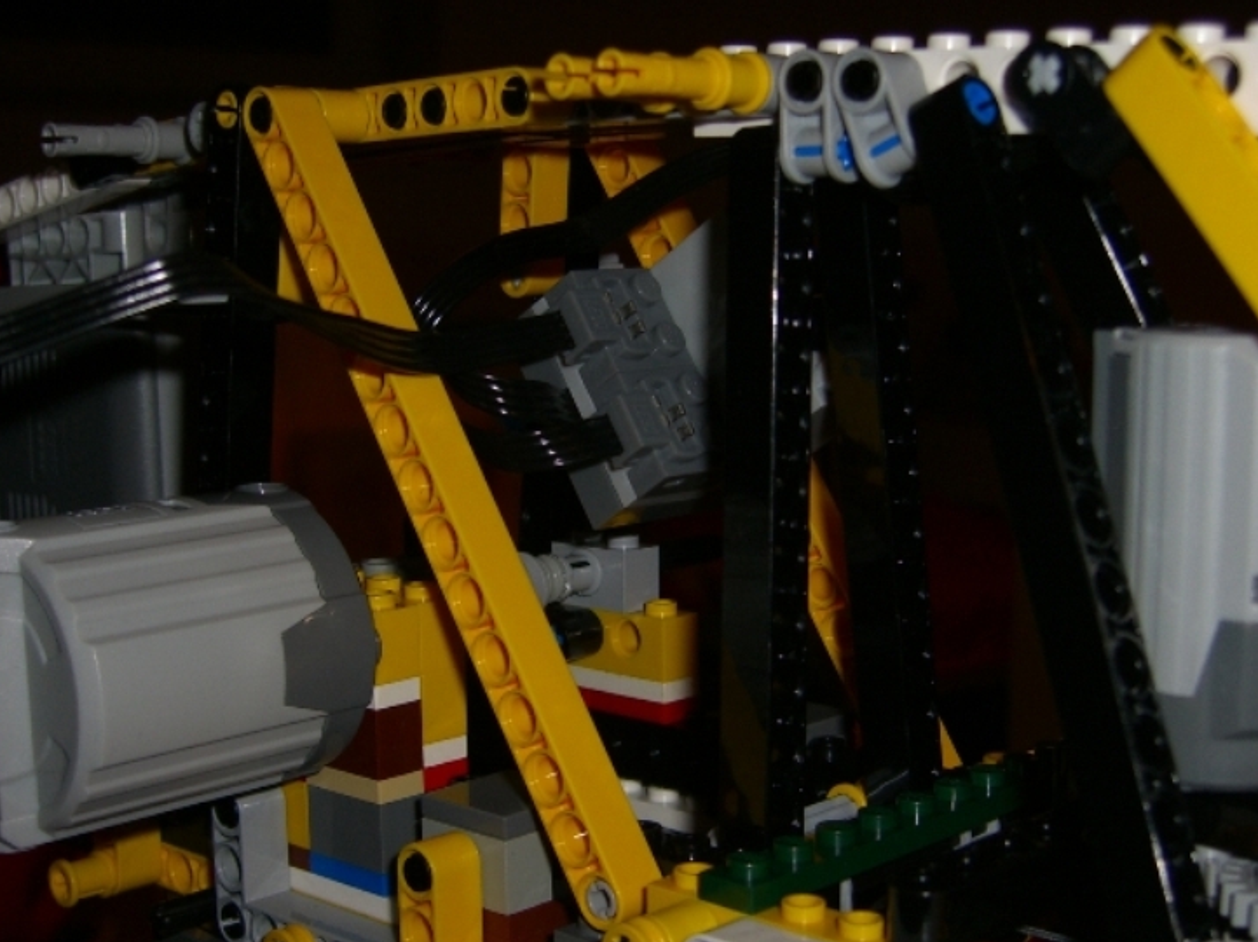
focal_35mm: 54
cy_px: 523
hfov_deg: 35.5
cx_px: 581
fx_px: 1961
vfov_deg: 27.0
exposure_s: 1/60
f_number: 2.8
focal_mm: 7.9
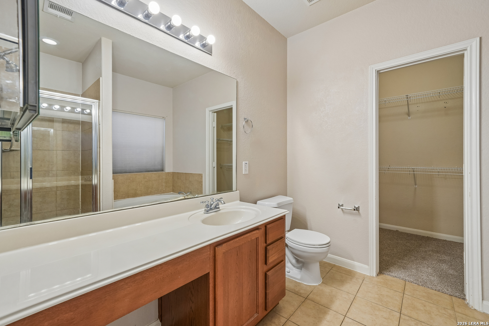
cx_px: 244
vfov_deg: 77.3
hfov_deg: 100.4
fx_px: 204
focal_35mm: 15
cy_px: 163
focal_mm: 15
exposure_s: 1/15
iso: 500
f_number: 8
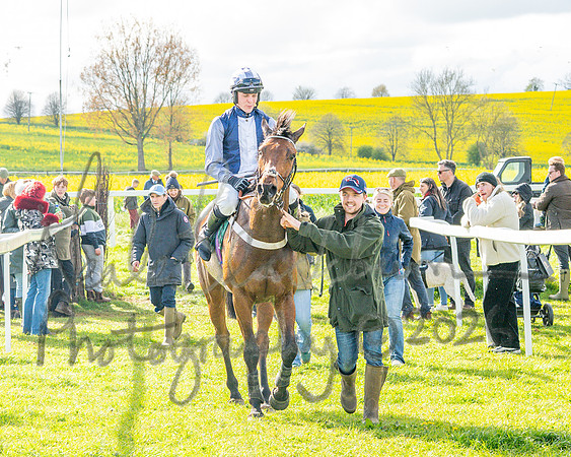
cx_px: 172
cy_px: 192
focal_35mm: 134
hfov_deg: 14.4
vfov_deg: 11.5
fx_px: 2257
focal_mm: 52
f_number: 4.5
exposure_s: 1/800
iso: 400
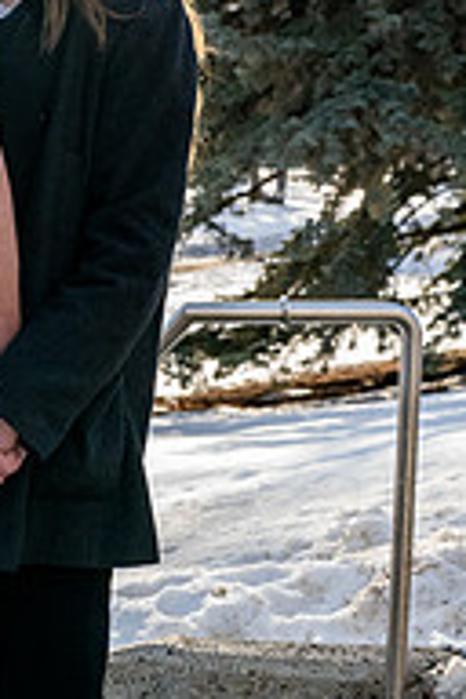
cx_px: -29
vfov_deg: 17.5
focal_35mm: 117
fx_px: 2272
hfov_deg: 11.6
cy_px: 248
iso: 6400
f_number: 7.1
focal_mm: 50
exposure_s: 1/6400
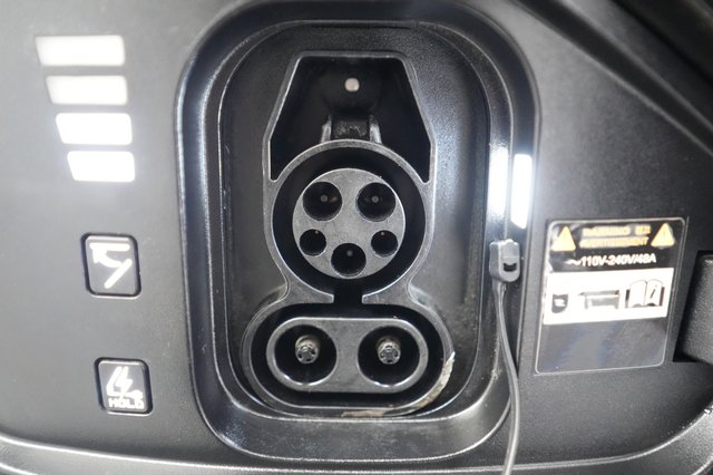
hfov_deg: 65.5
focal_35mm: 28
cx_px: 356
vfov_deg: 46.4
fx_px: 554
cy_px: 238
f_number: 2.8
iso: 12800
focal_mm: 28
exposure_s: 1/60
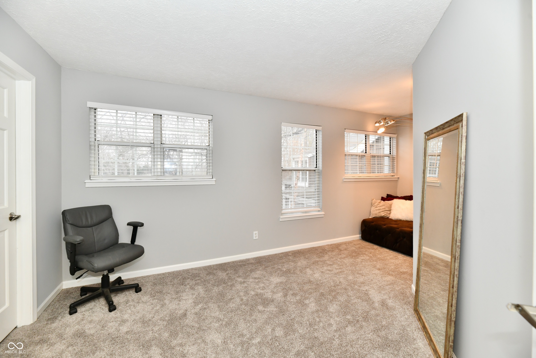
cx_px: 268
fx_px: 208
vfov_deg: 81.2
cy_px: 179
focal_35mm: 14
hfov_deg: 104.3
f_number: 6.3
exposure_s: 1/60
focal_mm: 14
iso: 640
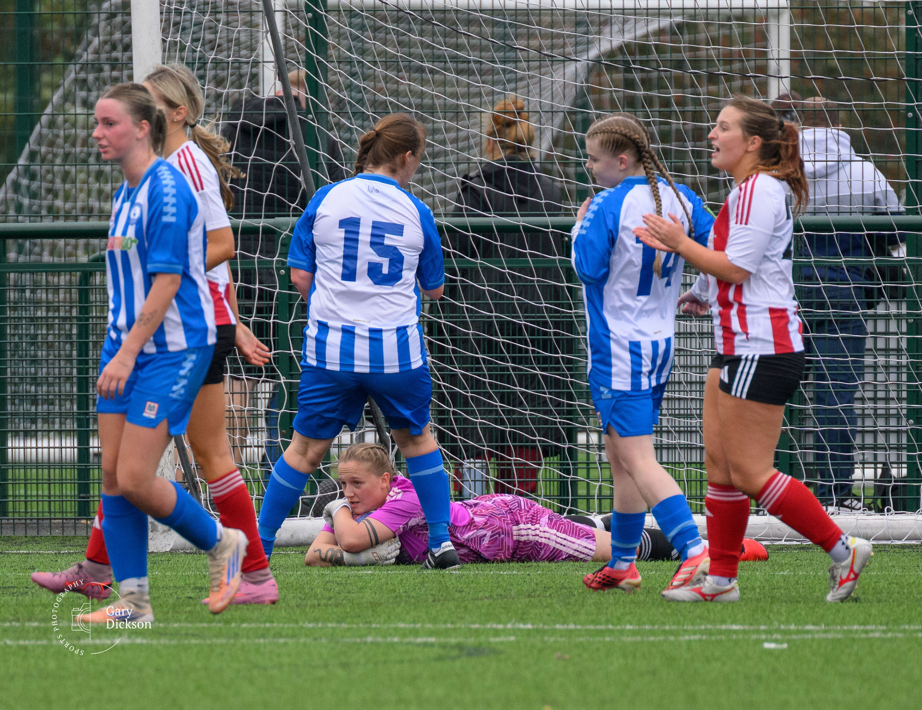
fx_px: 27662
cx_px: 398
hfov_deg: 1.9
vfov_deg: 1.5
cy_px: 695
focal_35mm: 1028
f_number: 5.6
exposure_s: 1/1000
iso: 1250
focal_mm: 400
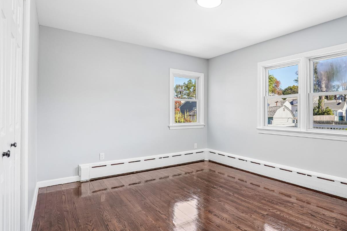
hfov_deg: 83.1
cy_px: 113
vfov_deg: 61.9
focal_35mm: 20
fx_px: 193
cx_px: 206
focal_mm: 16
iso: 125
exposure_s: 1/50
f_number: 8
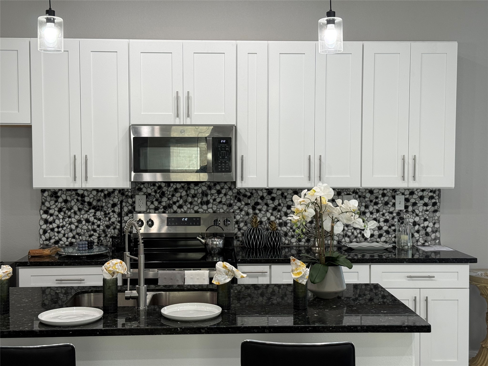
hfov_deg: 39.7
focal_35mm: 48
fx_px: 677
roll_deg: -0.4
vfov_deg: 30.3
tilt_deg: -1.4
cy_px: 183
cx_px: 244
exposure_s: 1/120
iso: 64
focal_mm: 6.76
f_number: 1.78
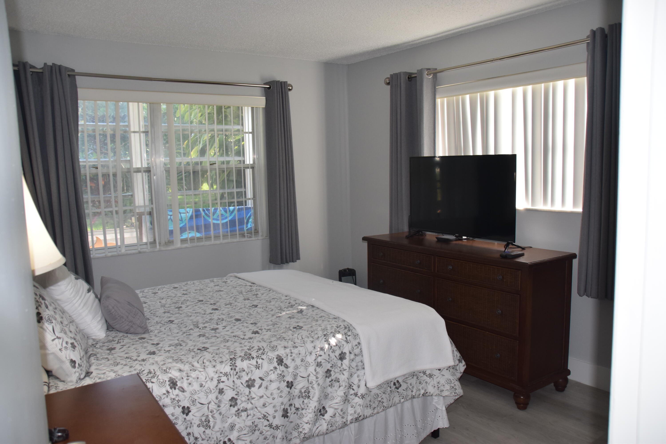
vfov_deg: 47.9
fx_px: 499
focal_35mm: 27
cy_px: 222
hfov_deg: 67.4
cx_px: 333
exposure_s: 1/125
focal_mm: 18
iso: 720
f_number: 5.6
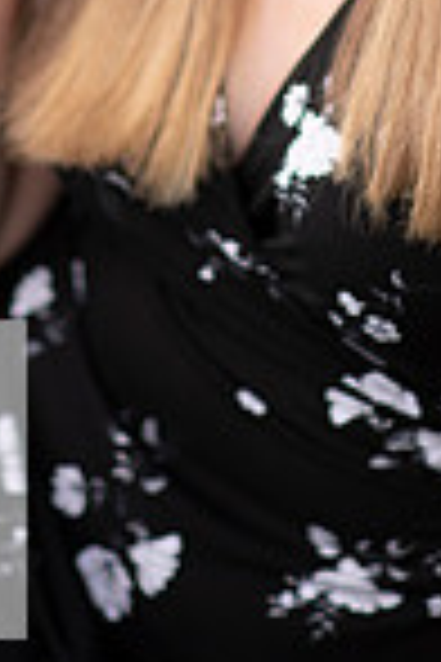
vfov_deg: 7.8
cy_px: -315
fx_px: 4777
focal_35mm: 260
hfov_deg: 5.3
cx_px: 315
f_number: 1.8
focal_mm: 85
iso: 125
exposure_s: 1/400
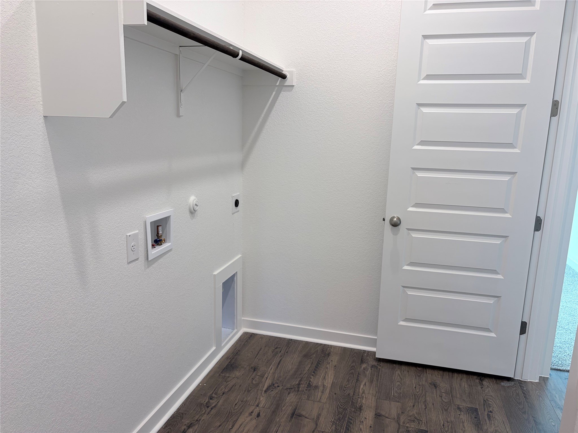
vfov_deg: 53.1
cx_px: 289
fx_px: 434
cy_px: 216
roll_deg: -1.3
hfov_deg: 67.3
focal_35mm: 26
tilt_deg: -10.7
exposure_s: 1/60
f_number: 1.6
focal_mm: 5.96
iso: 64
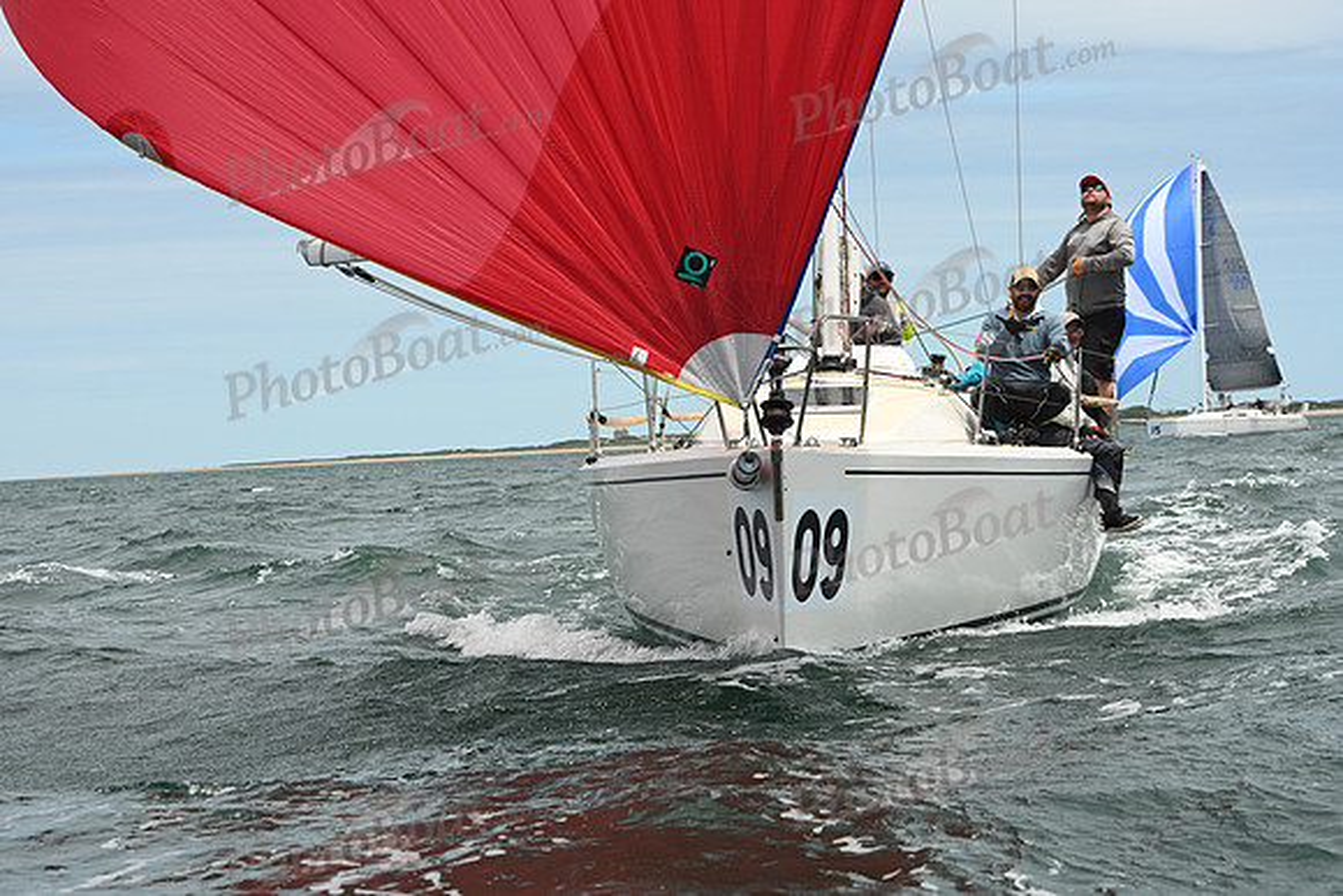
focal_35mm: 95
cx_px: 672
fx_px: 3545
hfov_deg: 21.5
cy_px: 448
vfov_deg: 14.4
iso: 320
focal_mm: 95
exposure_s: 1/1000
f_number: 9
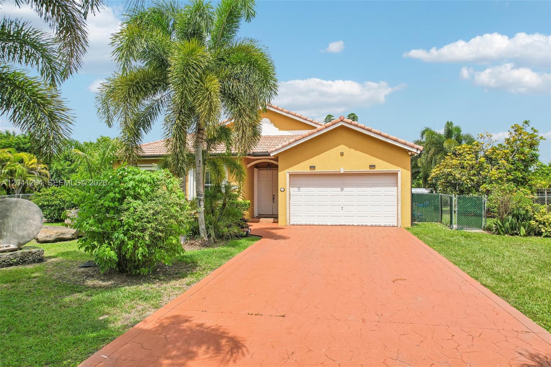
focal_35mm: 22
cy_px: 184
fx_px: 337
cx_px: 276
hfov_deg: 78.6
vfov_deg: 57.2
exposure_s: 1/2500
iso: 110
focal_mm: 8.4
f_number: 2.8
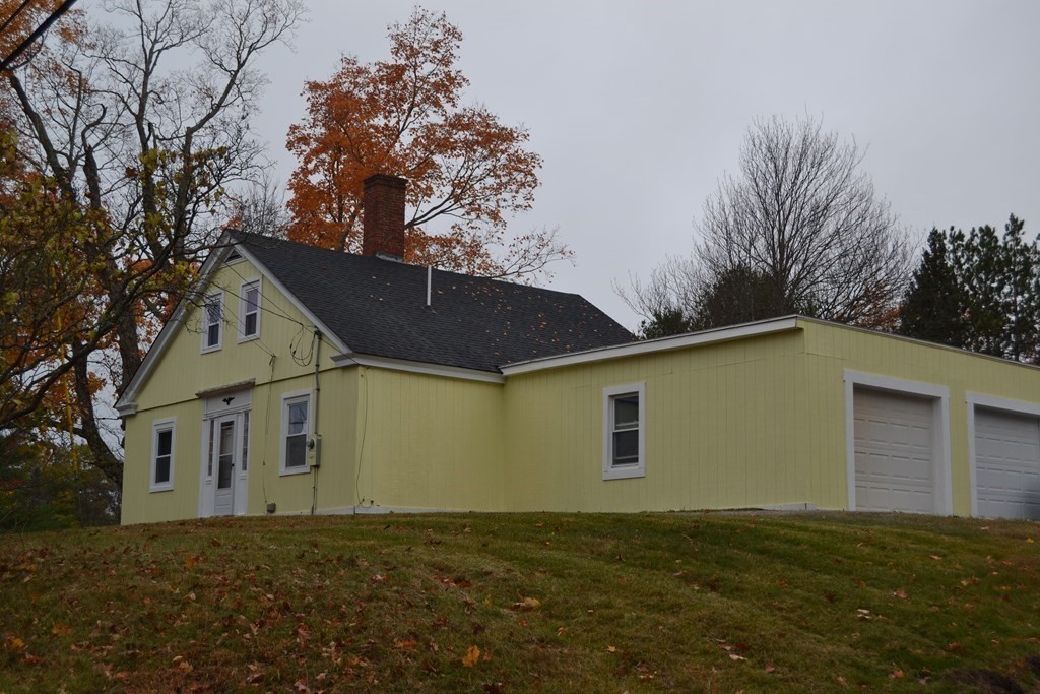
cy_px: 347
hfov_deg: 41.1
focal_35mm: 48
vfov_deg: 28.1
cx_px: 520
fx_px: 1387
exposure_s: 1/125
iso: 140
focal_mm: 32
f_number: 5.6
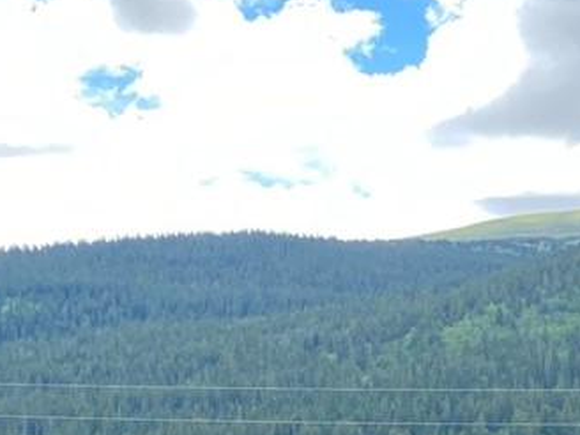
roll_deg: +0.1
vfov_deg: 11.6
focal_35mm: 127
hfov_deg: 13.7
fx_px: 2128
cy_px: 355
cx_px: 1082
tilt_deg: +6.8
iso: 32
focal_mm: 4.25
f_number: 1.8
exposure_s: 1/471
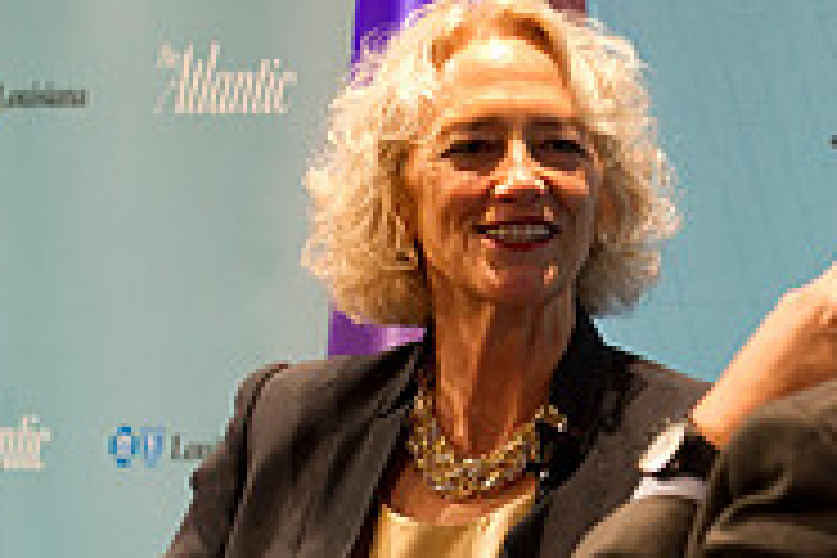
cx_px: 918
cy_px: 27
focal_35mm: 389
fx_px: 9044
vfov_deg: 3.5
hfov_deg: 5.3
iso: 2500
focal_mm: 125
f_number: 4
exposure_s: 1/80
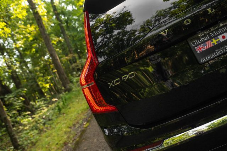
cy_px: 76
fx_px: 240
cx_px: 114
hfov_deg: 50.7
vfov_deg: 35.1
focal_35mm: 38
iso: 640
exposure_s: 1/400
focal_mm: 38
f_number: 4.5
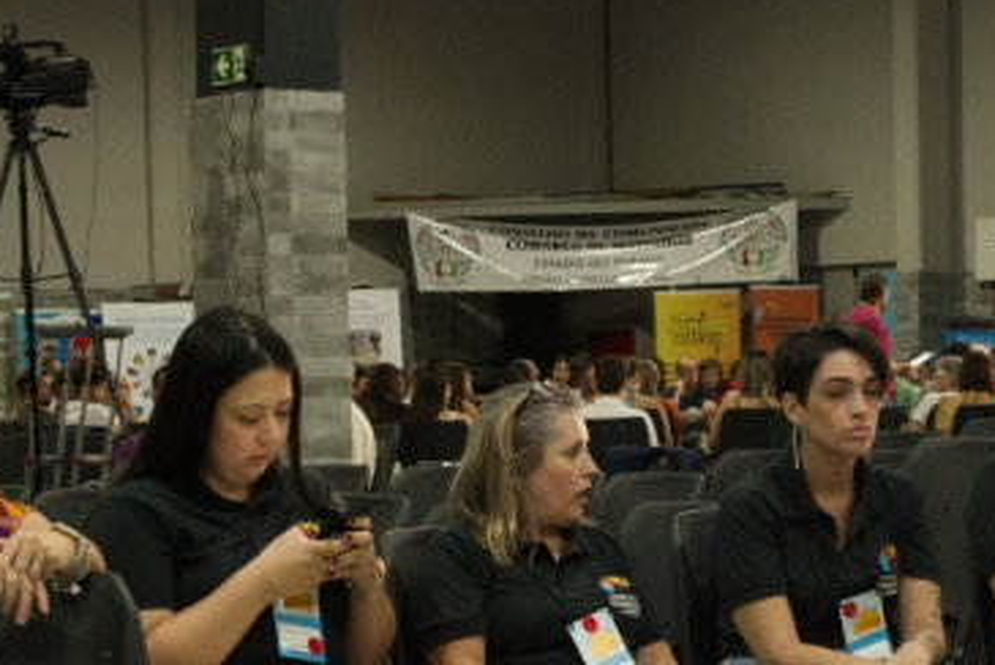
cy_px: 579
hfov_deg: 17.6
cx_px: 788
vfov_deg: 11.9
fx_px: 3181
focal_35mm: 115
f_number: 5.6
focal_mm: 35
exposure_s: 1/80
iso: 8000
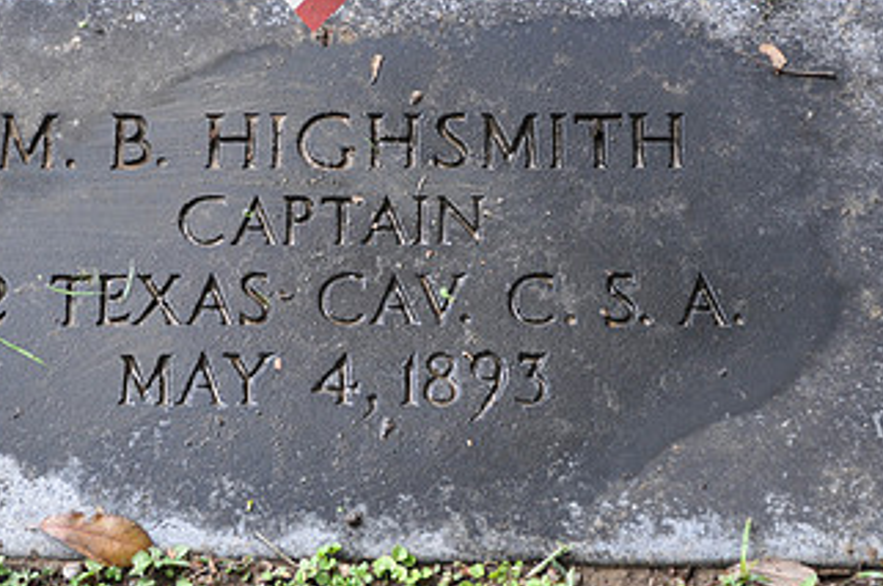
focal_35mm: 114
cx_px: 338
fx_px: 2792
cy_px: 271
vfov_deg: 12.0
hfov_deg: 17.9
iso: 220
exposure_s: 1/125
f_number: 5.6
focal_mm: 42
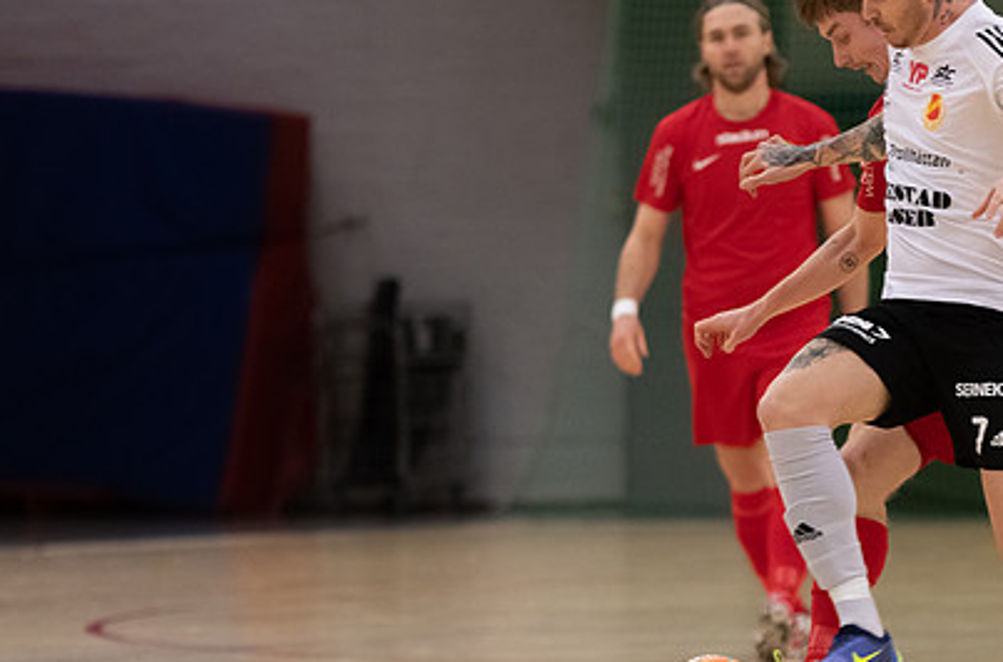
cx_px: 878
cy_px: 448
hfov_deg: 4.9
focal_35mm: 423
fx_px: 11748
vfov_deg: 3.2
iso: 800
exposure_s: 1/800
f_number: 2.8
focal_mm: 150
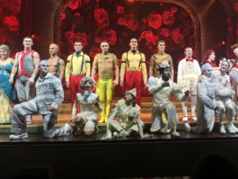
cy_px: 71
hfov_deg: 46.2
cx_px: 154
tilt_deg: +5.8
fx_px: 275
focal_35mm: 40
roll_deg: +0.7
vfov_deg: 35.9
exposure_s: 1/40
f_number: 2.2
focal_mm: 4.15
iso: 25
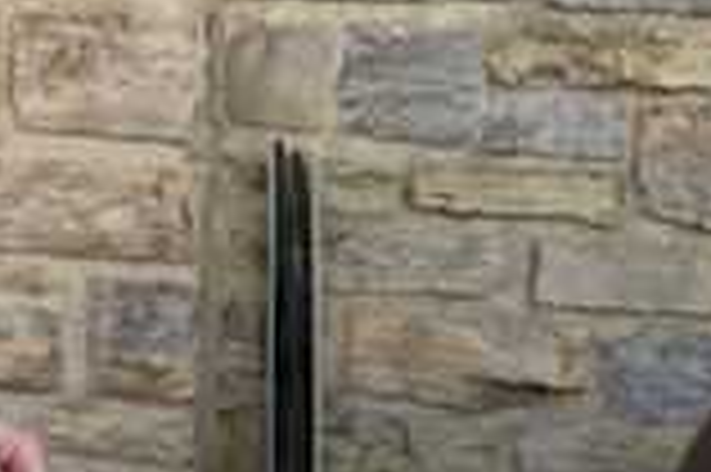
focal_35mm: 83
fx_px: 1638
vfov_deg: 16.1
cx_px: -160
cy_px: 4
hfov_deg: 22.4
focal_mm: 29
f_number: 5.6
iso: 1250
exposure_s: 1/1600
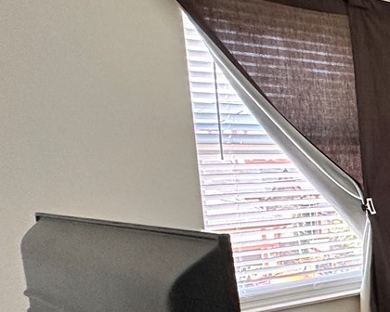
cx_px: 734
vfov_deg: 28.9
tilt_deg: -4.6
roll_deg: +1.6
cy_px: 212
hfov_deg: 20.9
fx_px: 600
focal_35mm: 52
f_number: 2.2
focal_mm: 2.22
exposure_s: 1/99
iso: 160
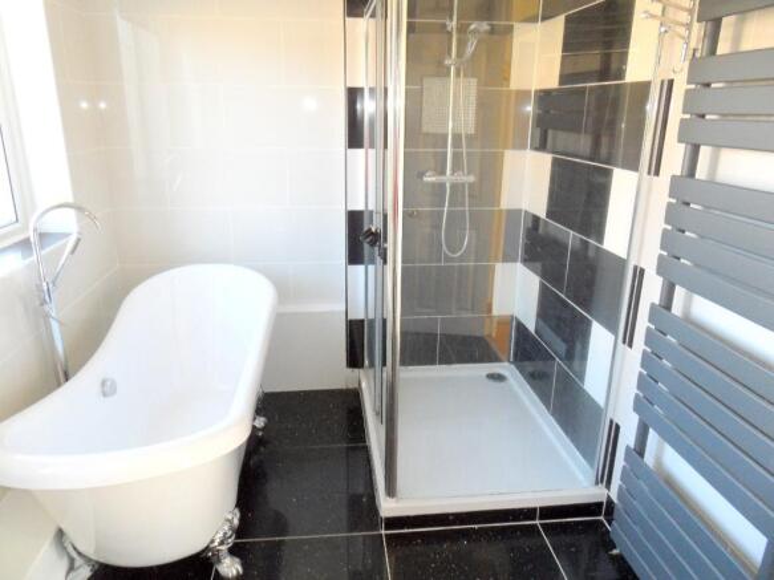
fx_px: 537
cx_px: 387
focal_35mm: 24
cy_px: 290
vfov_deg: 56.8
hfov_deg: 71.6
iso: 200
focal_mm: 3.9
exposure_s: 1/30
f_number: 3.2
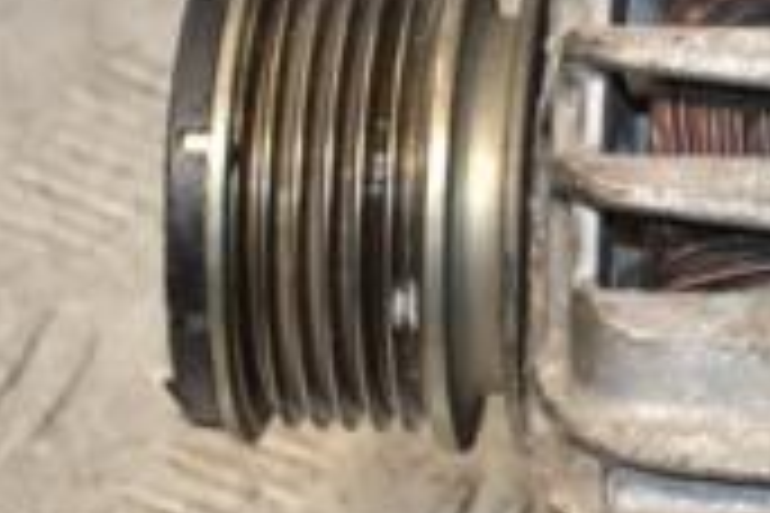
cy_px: 360
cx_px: 905
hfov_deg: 6.7
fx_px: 6544
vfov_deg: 4.5
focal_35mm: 306
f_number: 5
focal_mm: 58
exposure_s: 1/125
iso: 800
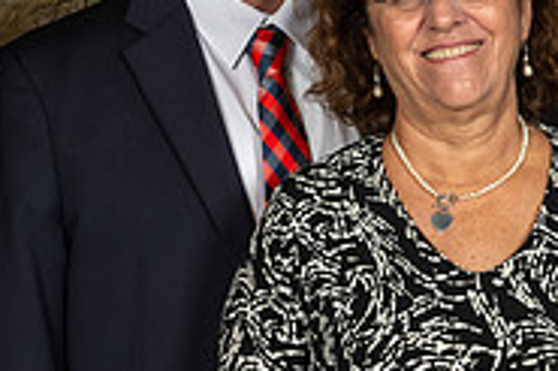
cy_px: 59
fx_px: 3144
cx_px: 759
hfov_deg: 9.9
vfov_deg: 6.7
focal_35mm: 203
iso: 640
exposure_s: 1/200
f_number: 8
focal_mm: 38
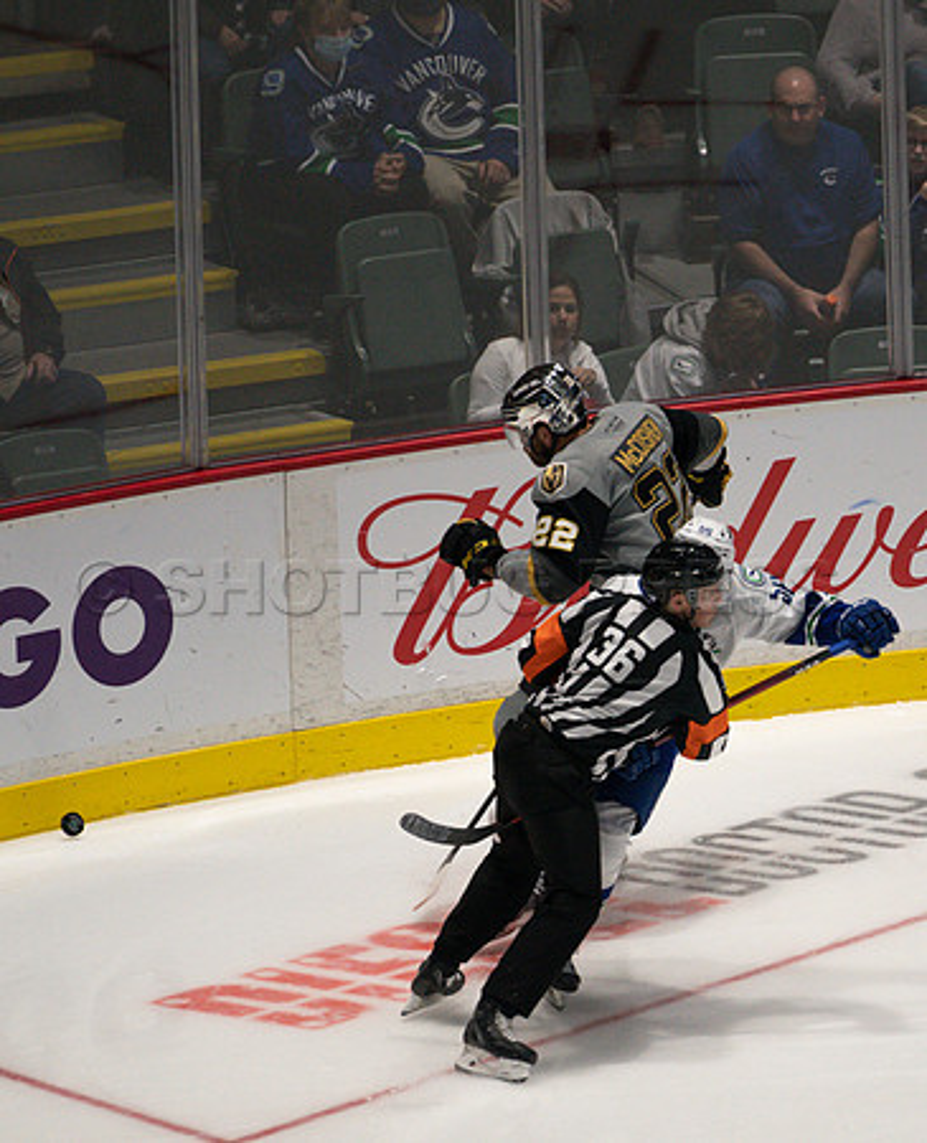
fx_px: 16191
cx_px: 700
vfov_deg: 4.0
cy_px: 694
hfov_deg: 3.3
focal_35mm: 476
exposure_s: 1/1000
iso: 2500
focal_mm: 280
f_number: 4
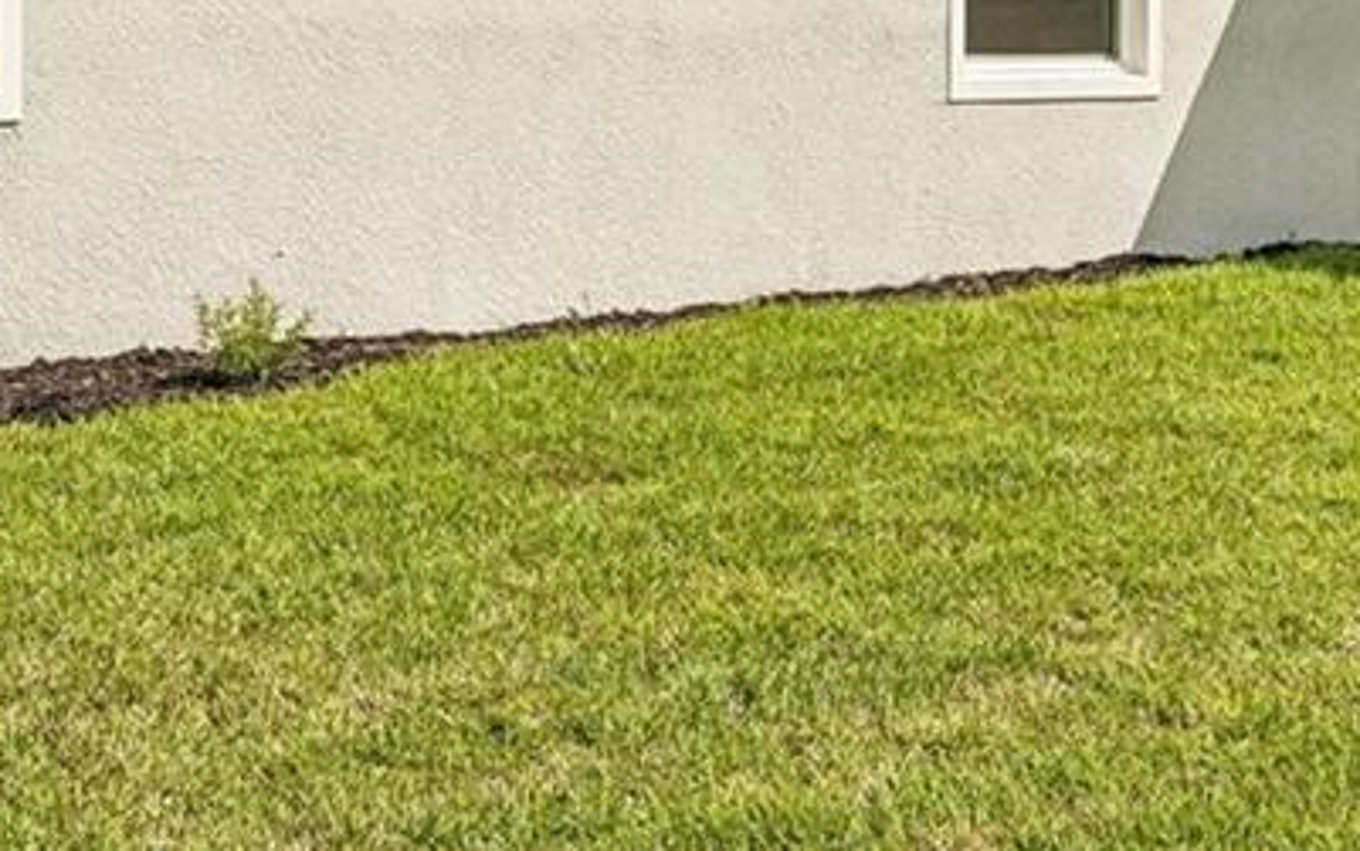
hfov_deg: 31.4
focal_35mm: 65
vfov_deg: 19.3
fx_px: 2410
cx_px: 546
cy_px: -44
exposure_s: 1/2000
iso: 400
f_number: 8
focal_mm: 16
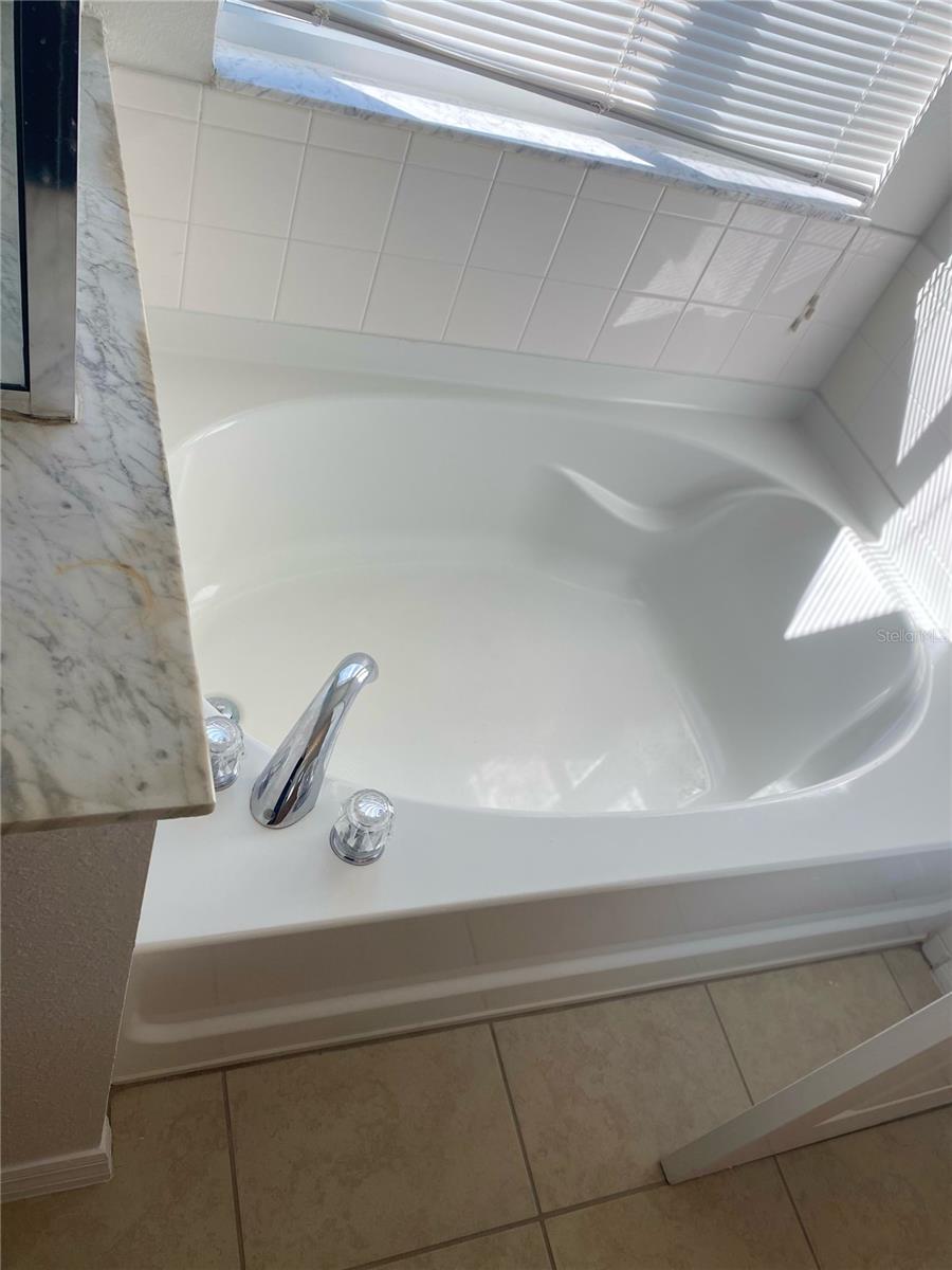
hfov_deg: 53.1
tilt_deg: -44.3
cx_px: 476
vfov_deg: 67.3
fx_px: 953
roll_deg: -24.3
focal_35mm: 26
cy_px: 635
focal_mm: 4.25
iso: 32
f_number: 1.8
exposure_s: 1/626
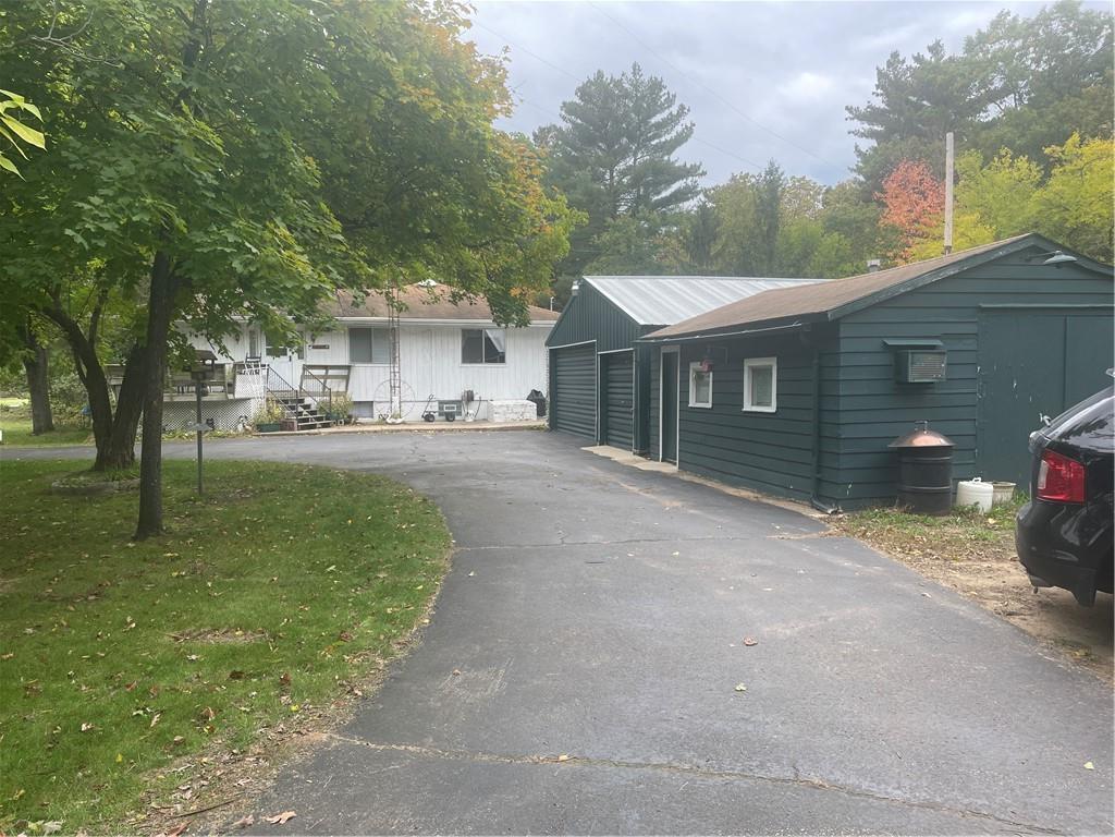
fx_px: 837
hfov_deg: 67.3
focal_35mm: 26
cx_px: 558
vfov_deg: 53.1
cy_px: 418
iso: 32
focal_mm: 4.2
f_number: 1.6
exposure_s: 1/165
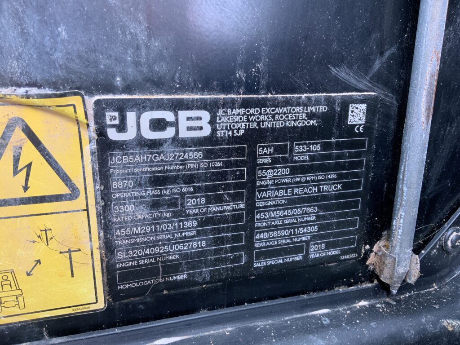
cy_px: 172
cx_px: 230
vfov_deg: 48.2
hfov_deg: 61.7
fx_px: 385
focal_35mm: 29
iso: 64
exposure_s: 1/85
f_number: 1.8
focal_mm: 3
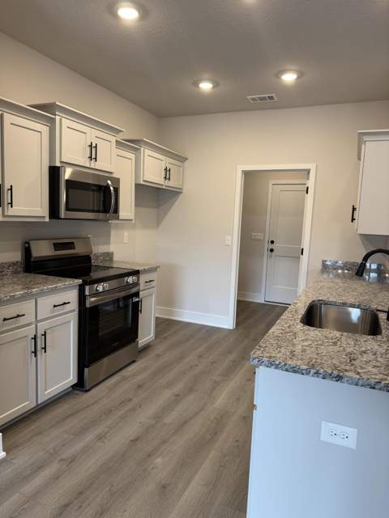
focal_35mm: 24
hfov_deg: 56.8
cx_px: 194
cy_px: 259
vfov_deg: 71.6
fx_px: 360
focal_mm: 6.76
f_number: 1.78
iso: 200
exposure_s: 1/120
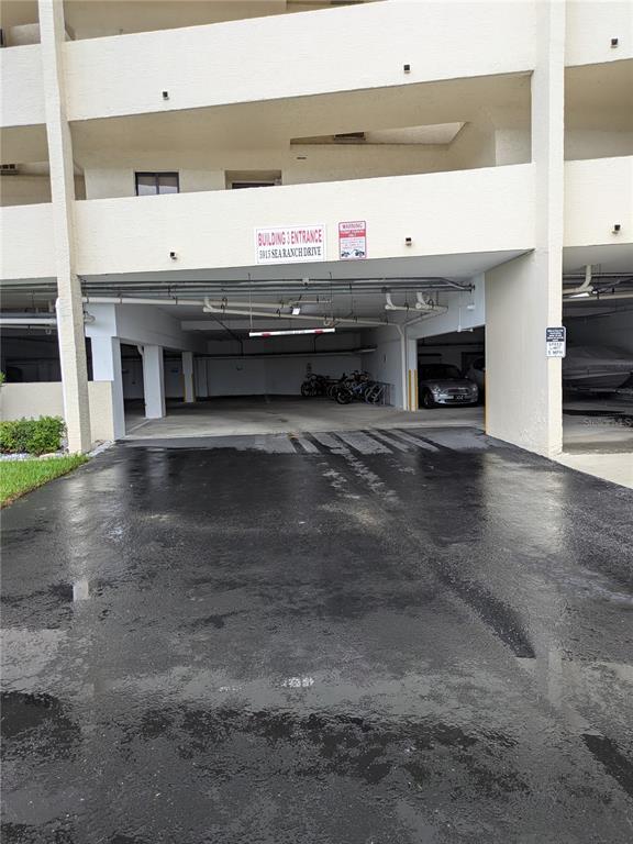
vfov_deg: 69.4
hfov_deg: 54.9
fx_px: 610
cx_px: 316
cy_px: 422
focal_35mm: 25
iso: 50
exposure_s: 1/145
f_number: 1.89
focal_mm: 5.43
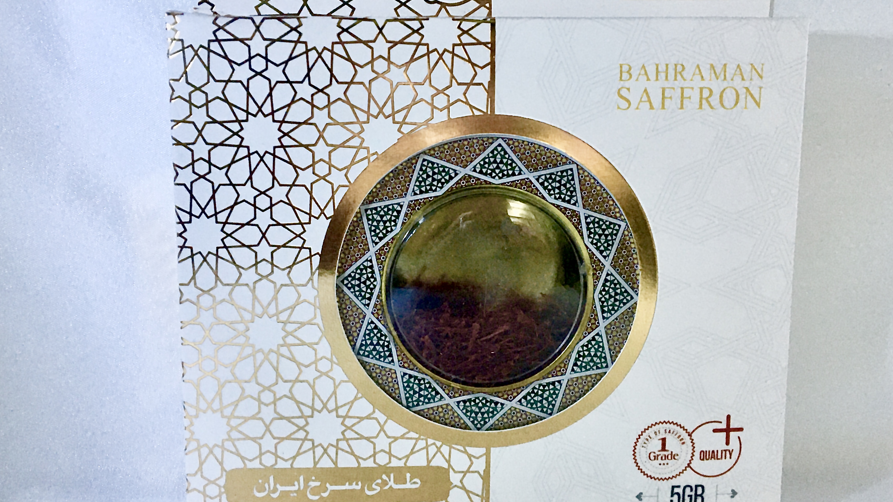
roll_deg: -1.9
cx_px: 475
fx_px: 876
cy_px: 200
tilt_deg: -6.0
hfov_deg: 54.0
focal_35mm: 37
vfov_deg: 31.9
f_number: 2.2
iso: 200
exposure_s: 1/17
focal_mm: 4.15
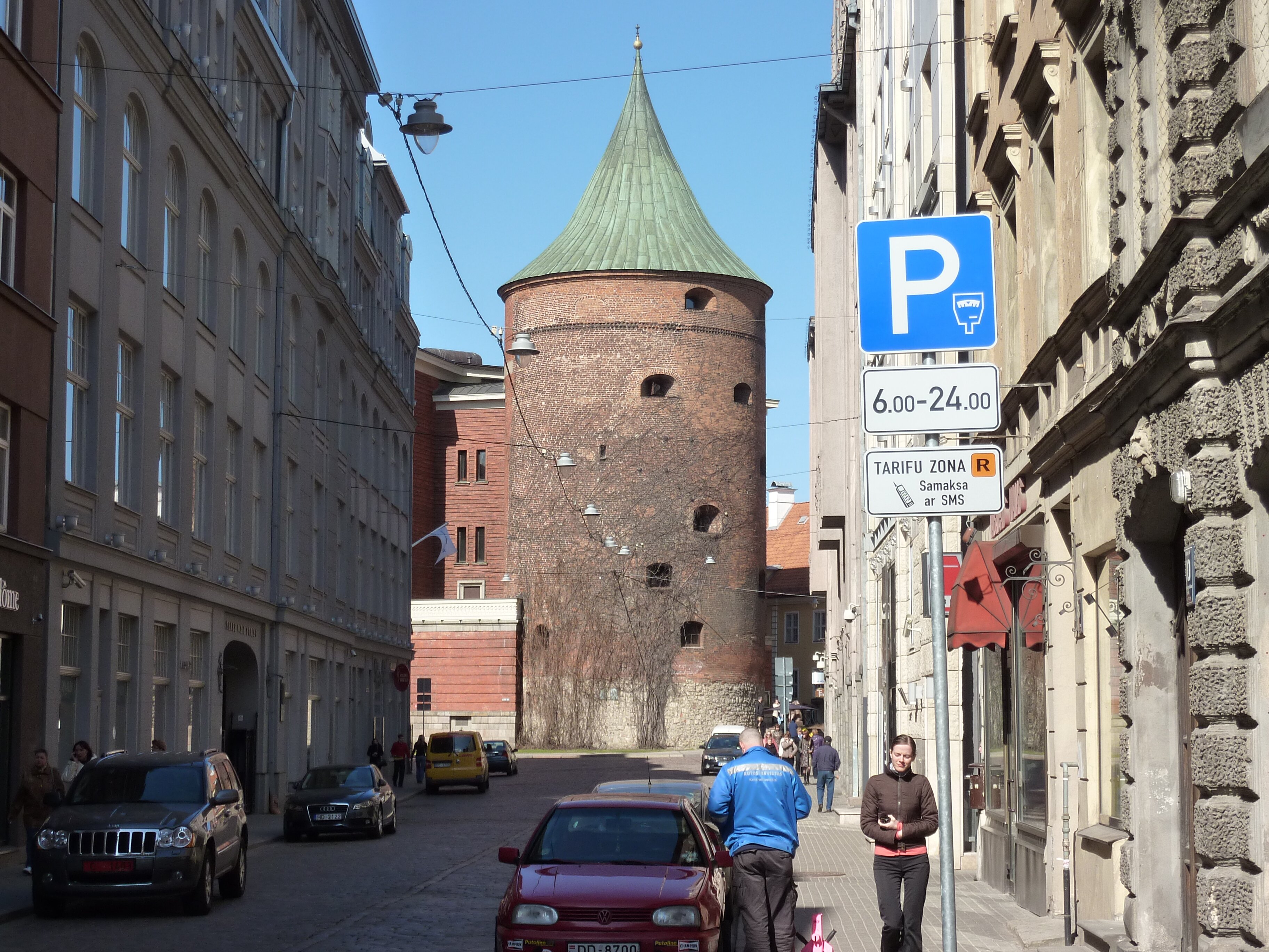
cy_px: 476
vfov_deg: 23.3
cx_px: 634
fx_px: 2310
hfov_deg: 30.7
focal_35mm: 63
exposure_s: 1/500
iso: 125
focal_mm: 10.3
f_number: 4.5
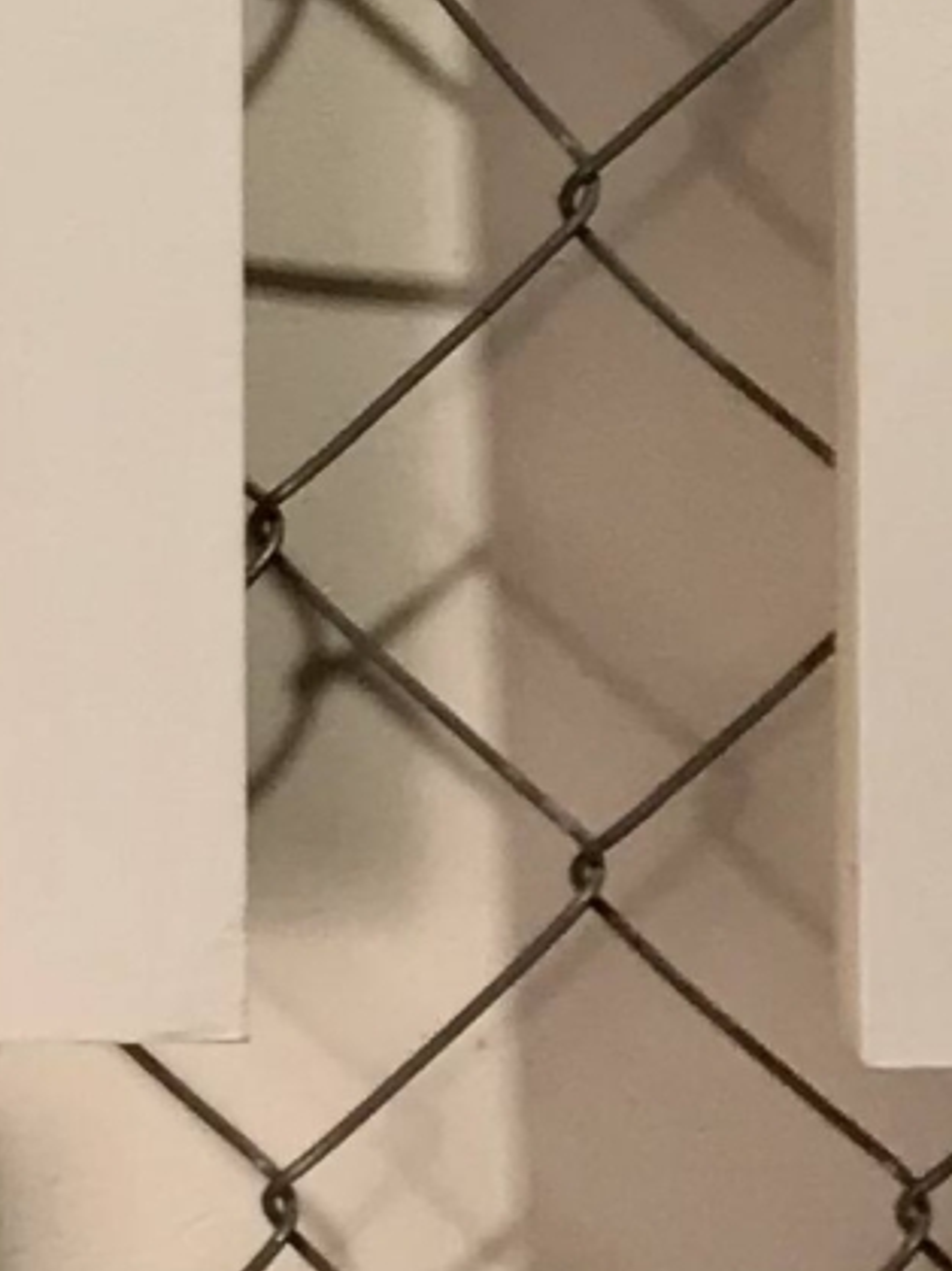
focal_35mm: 171
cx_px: -1768
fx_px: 6274
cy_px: -188
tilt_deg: +4.2
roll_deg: +0.9
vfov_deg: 11.4
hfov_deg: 7.7
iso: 32
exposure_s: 1/100
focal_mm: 3.99
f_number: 1.8
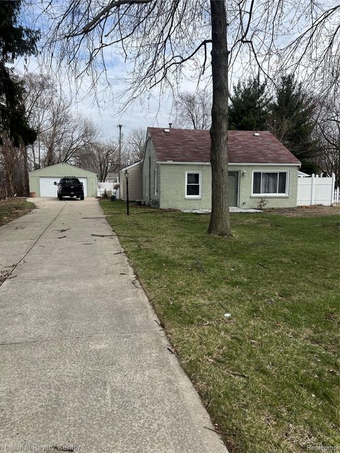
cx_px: 170
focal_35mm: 26
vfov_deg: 67.3
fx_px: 341
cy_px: 226
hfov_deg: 53.0
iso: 50
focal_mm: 5.7
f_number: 1.5
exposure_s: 1/2762
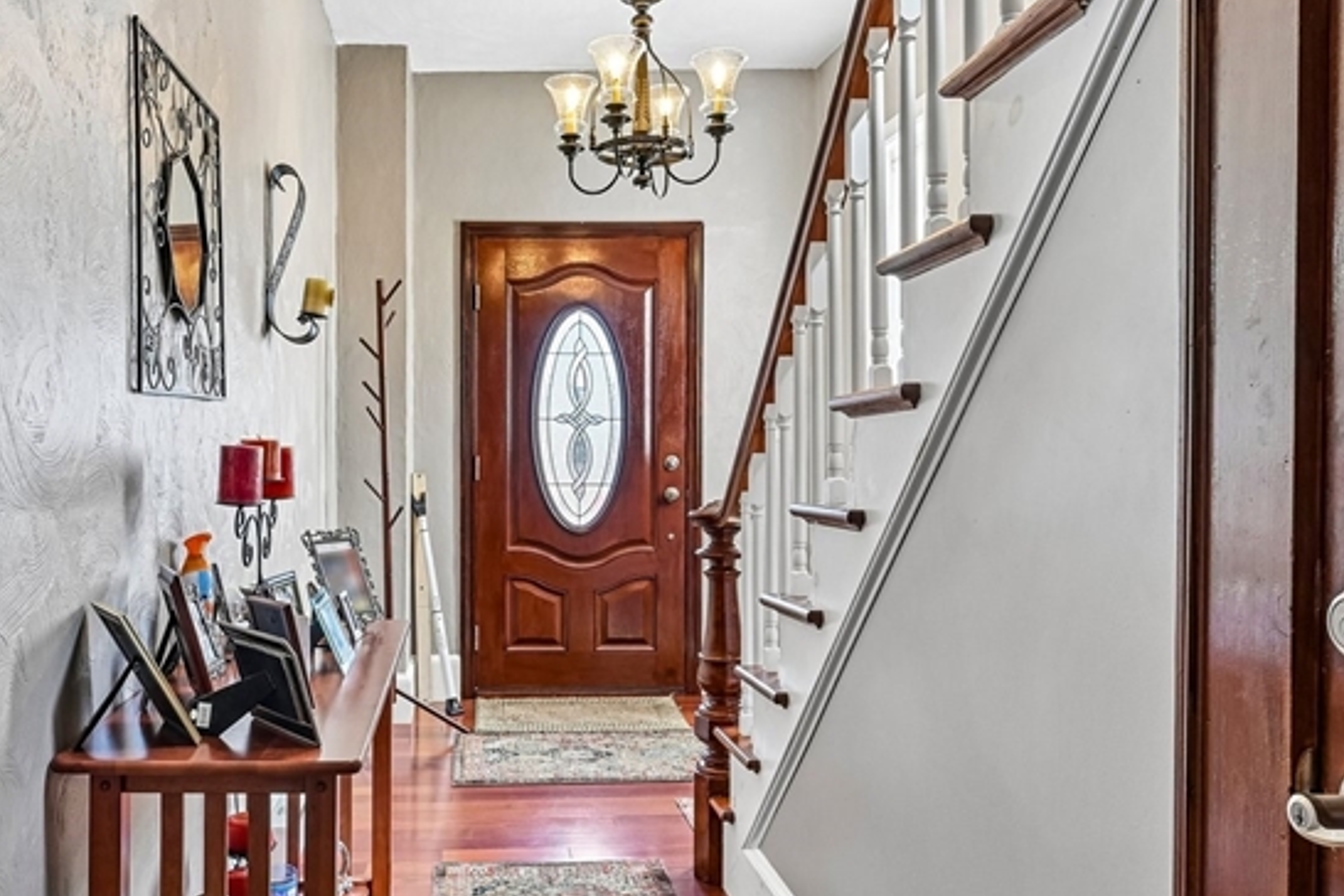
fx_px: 1120
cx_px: 500
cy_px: 457
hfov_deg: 61.1
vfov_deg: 43.6
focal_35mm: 30
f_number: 8
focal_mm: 16
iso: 400
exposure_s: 1/10
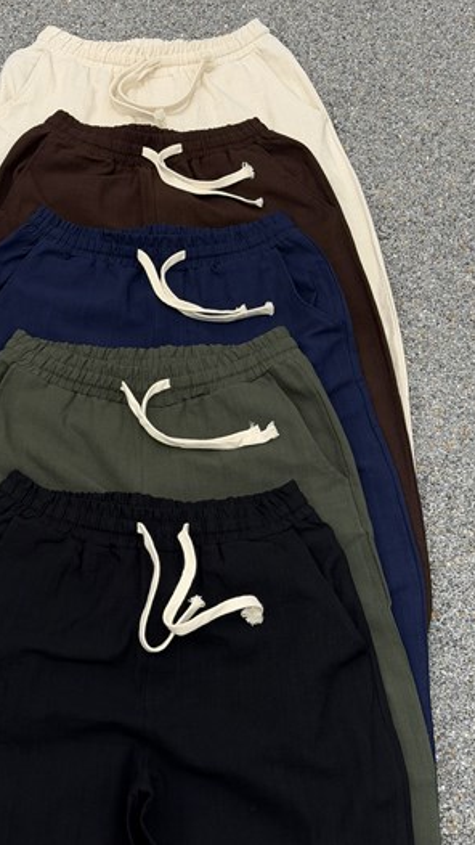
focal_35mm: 53
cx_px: 160
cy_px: 418
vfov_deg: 39.2
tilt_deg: -56.2
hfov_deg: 22.6
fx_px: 1186
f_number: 1.78
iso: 50
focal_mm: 6.76
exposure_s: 1/100
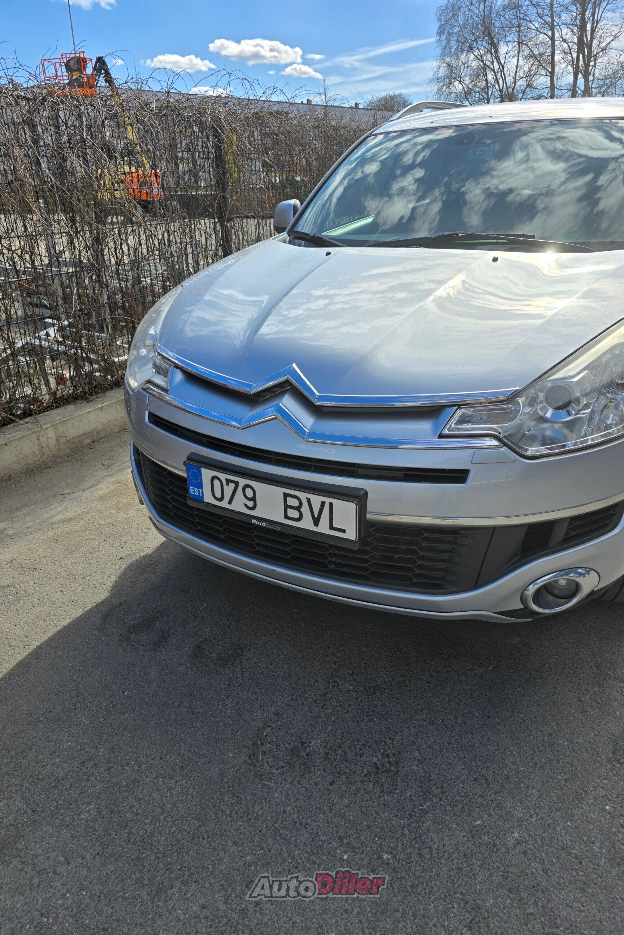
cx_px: 317
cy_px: 467
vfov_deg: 73.7
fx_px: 624
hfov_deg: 53.1
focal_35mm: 24
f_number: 1.7
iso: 12
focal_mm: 6.3
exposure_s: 1/1154
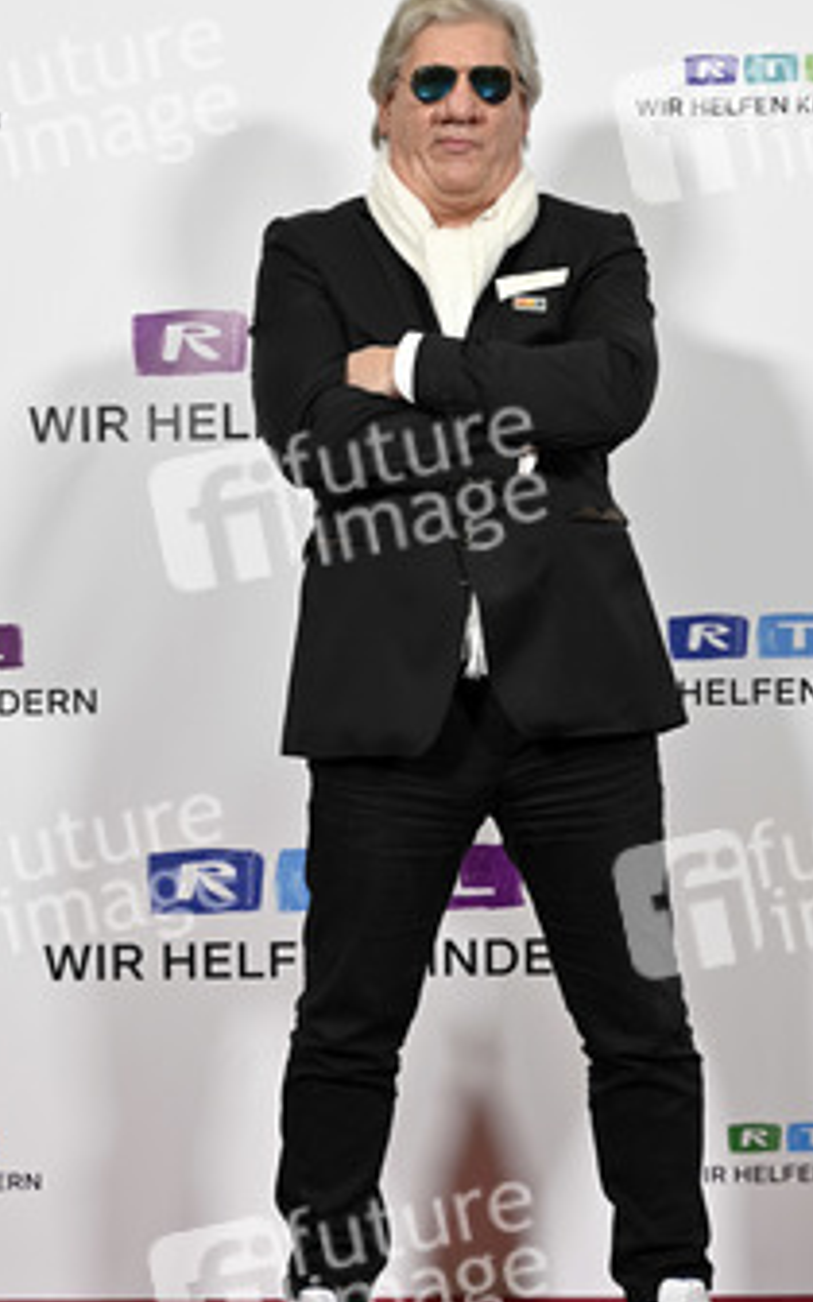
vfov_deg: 22.8
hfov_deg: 14.4
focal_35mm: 91
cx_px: 461
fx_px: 3226
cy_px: 694
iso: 800
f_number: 3.5
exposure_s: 1/320
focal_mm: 75
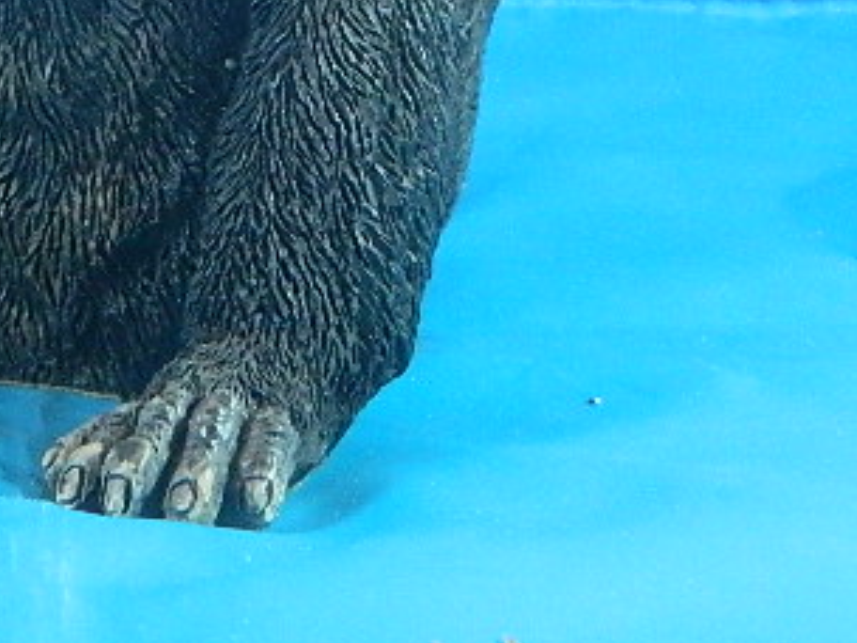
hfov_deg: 14.1
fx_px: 3417
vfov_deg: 10.3
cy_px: -420
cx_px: 70
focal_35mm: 138
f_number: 3.5
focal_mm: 7.3
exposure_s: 1/25
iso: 400
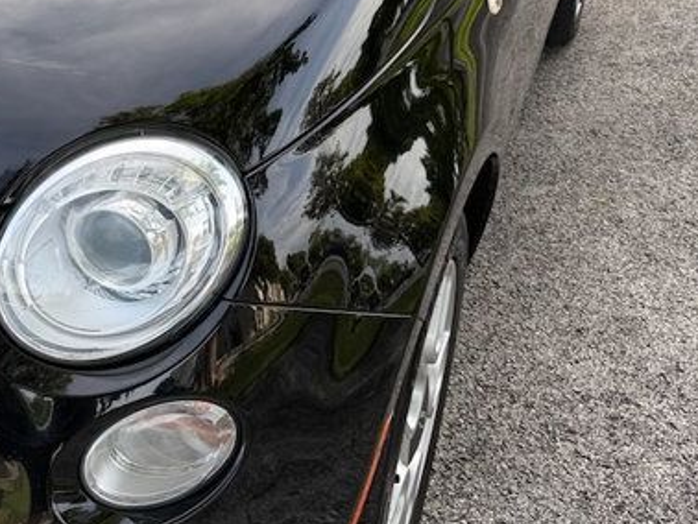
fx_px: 1311
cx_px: -42
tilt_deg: -22.7
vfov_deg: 22.1
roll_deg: -0.7
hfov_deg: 27.6
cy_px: 59
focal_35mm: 65
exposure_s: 1/551
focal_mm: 6.76
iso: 80
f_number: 1.78
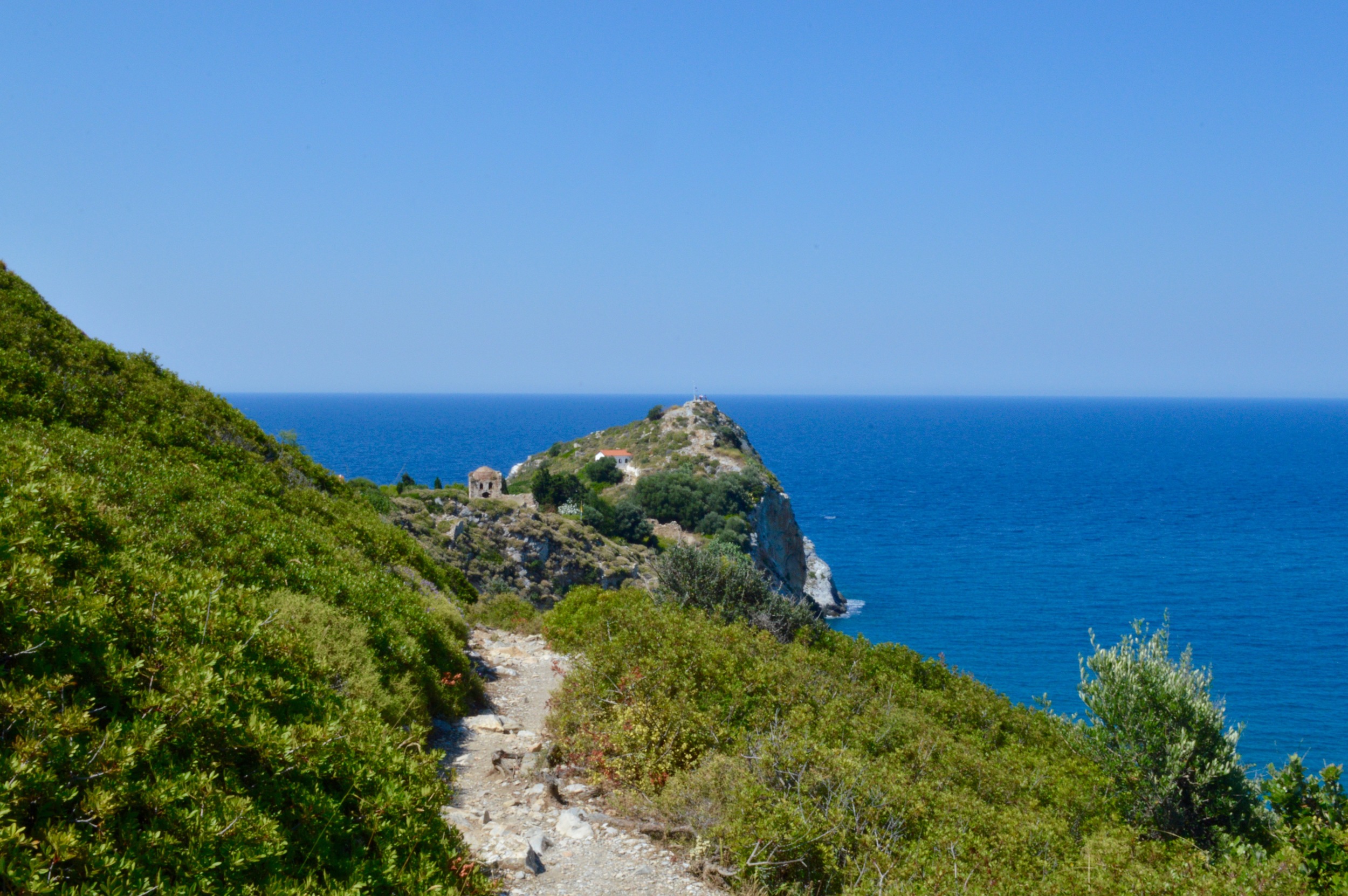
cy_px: 448
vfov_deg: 36.8
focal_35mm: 36
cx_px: 674
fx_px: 1347
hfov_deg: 53.2
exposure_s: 1/80
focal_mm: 24
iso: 400
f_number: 25
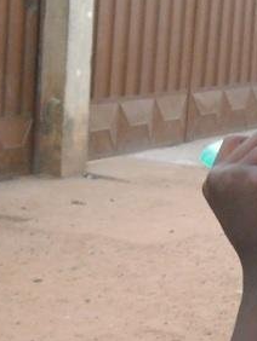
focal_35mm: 127
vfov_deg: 15.5
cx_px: 176
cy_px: 189
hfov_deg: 11.7
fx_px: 1255
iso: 336
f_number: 2.8
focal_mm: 5.7
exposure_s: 1/250
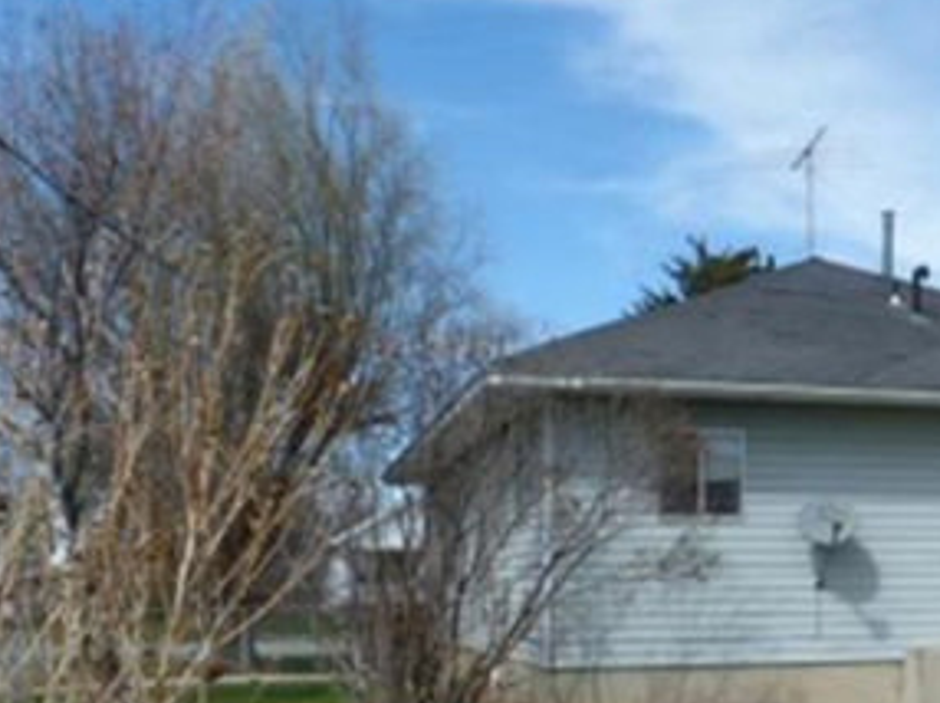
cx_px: 802
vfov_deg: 25.7
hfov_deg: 33.0
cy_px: 529
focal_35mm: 56
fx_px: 1519
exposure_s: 1/250
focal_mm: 4.5
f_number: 5.6
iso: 80
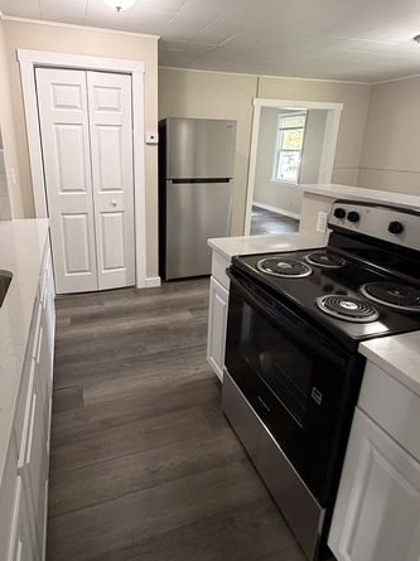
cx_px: 178
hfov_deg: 63.0
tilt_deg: -15.1
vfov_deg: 78.6
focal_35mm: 21
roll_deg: -1.3
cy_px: 243
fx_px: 340
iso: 500
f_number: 2.2
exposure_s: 1/60
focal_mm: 2.22
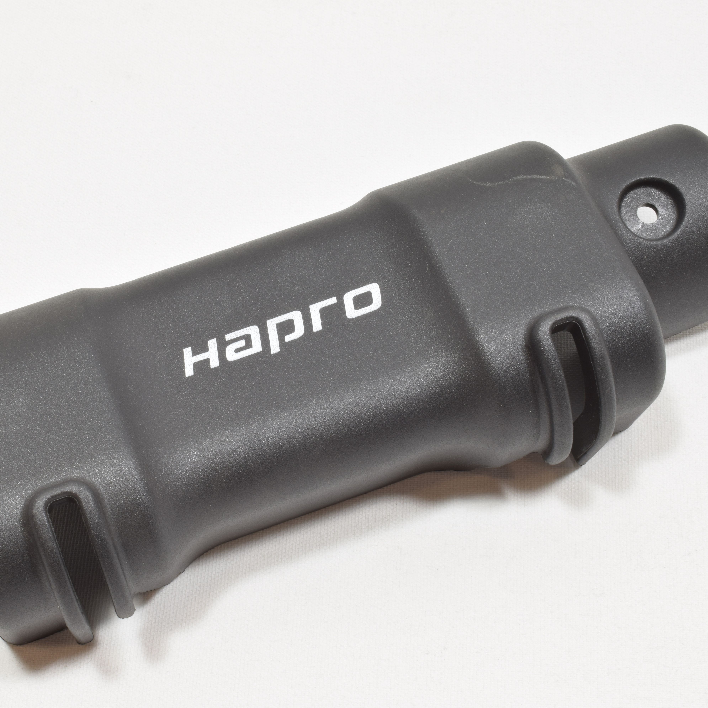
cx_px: 252
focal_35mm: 73
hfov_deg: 23.6
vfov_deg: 23.7
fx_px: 1689
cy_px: 353
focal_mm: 38
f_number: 32
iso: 100
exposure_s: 2.5
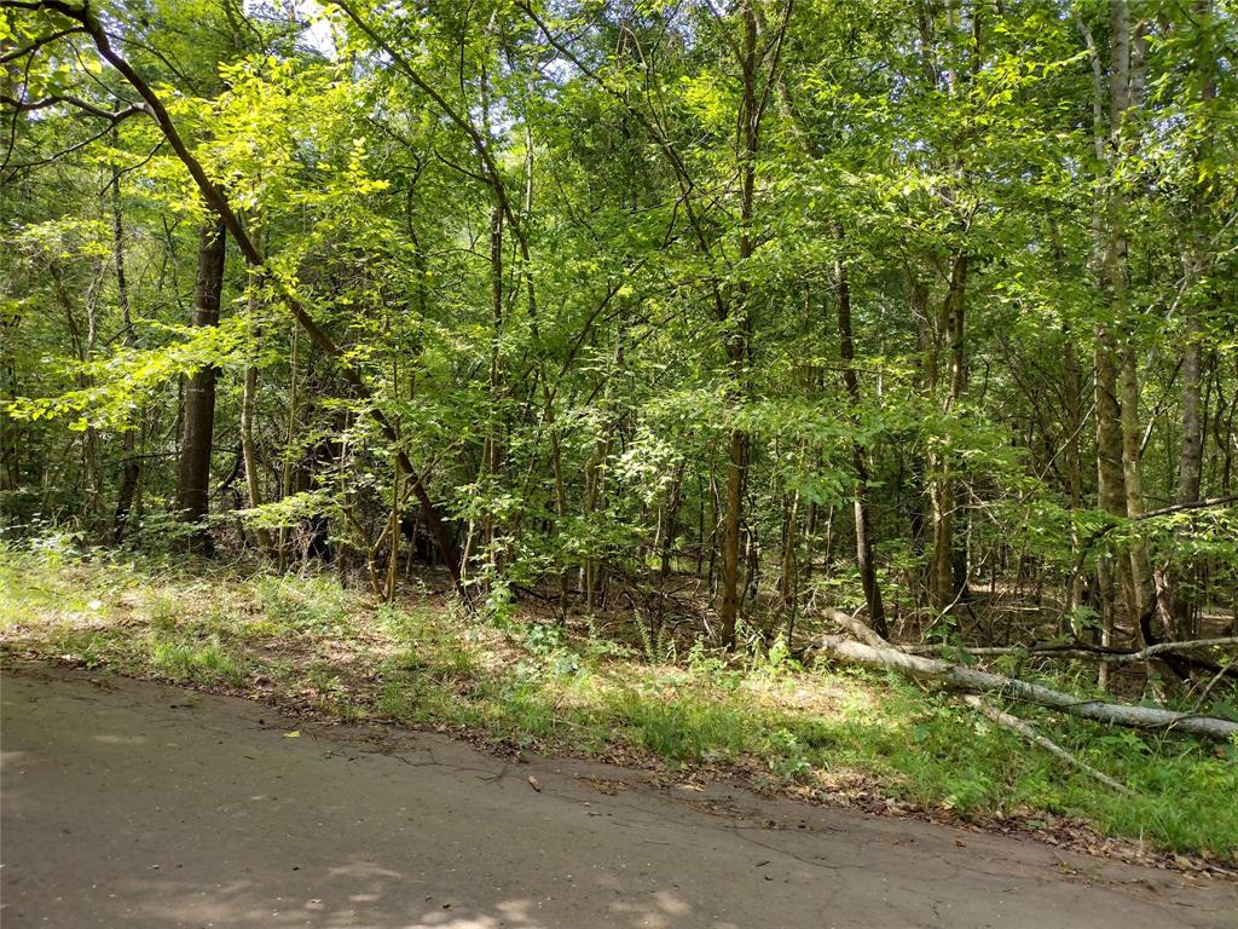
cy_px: 464
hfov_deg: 65.3
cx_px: 619
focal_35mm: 27
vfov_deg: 51.4
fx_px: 966
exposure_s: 1/172
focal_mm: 4.71
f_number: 1.7
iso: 100
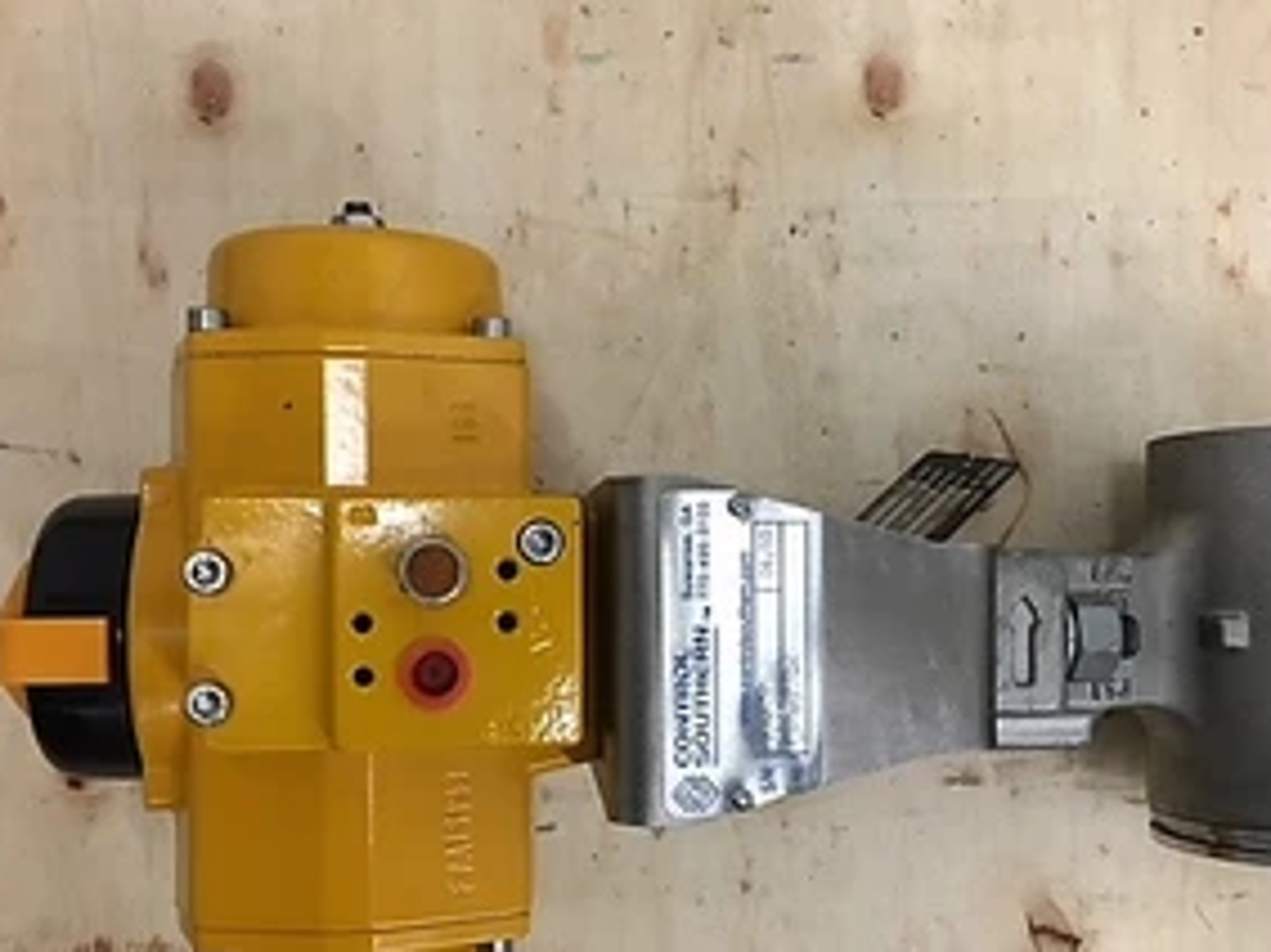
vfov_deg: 35.0
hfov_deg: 45.5
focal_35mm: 41
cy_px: 584
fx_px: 1505
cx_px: 763
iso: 100
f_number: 2.2
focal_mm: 4.15
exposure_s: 1/30
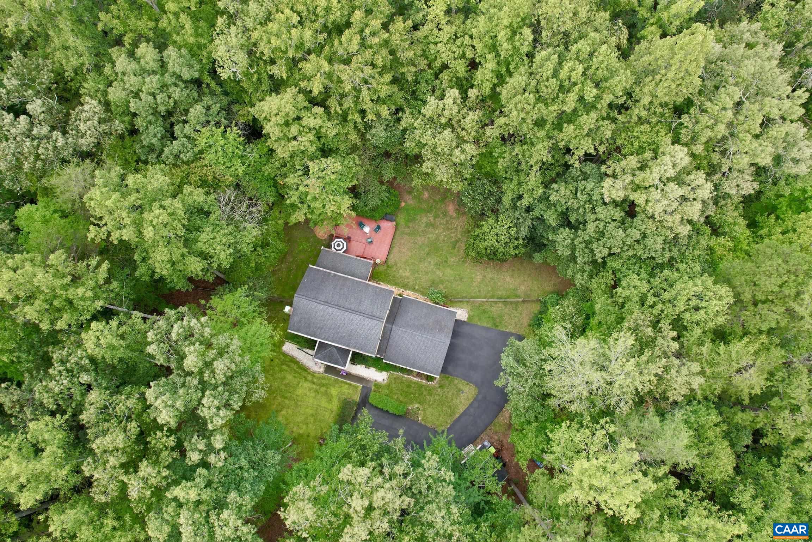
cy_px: 271
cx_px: 406
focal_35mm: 22
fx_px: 496
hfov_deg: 78.6
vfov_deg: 57.2
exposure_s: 1/240
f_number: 2.8
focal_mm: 8.38
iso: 100
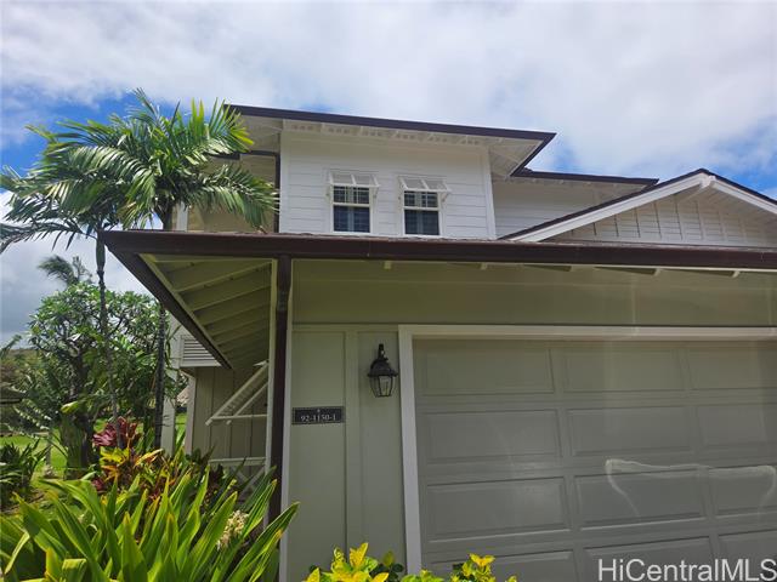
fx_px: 516
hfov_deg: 73.9
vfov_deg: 58.9
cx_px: 388
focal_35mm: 23
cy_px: 291
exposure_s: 1/5699
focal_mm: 5.4
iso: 80
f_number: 1.8
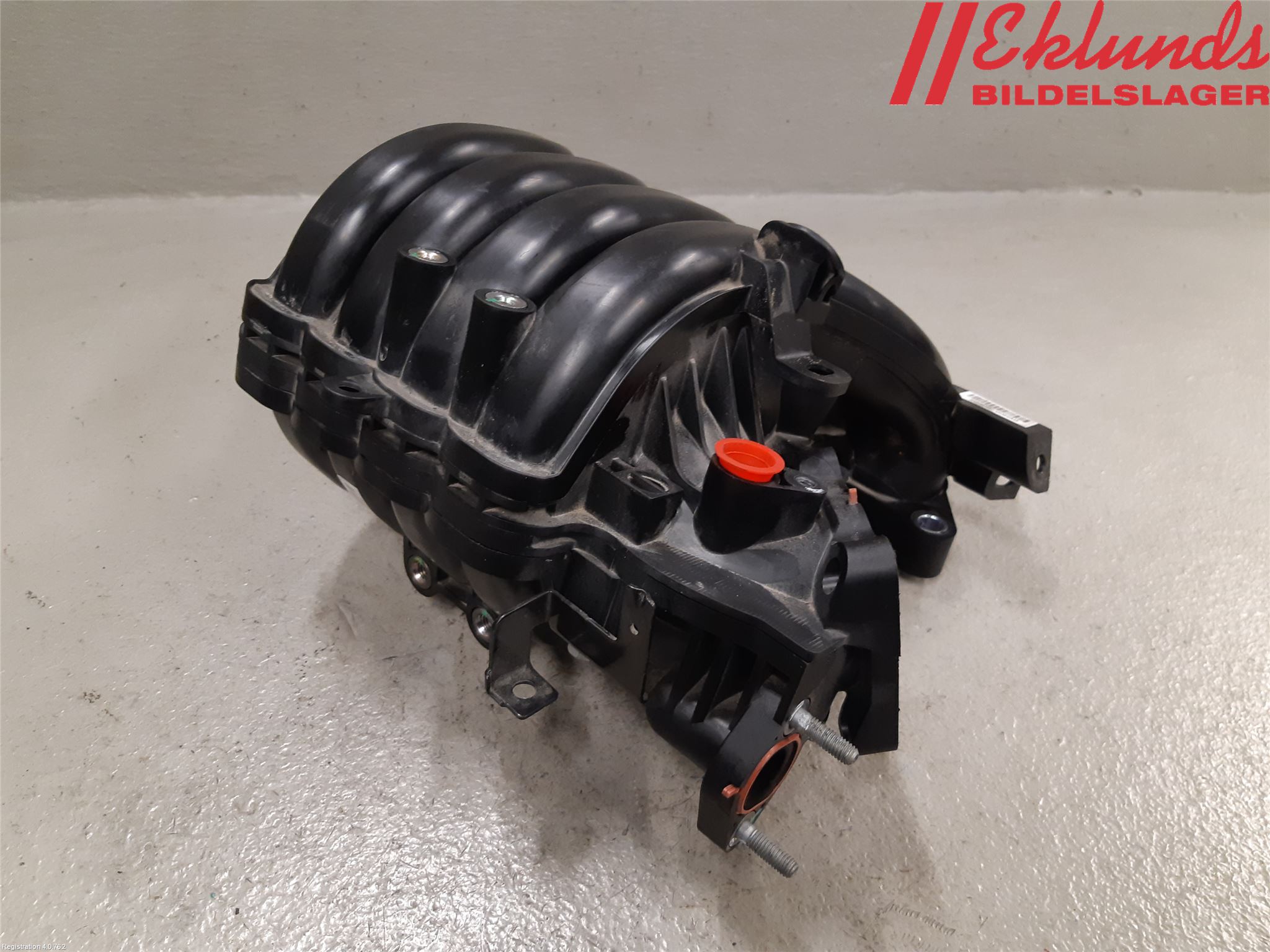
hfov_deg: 67.3
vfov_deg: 53.1
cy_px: 476
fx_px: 954
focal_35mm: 26
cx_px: 635
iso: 160
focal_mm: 3.93
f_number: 1.7
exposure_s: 1/50
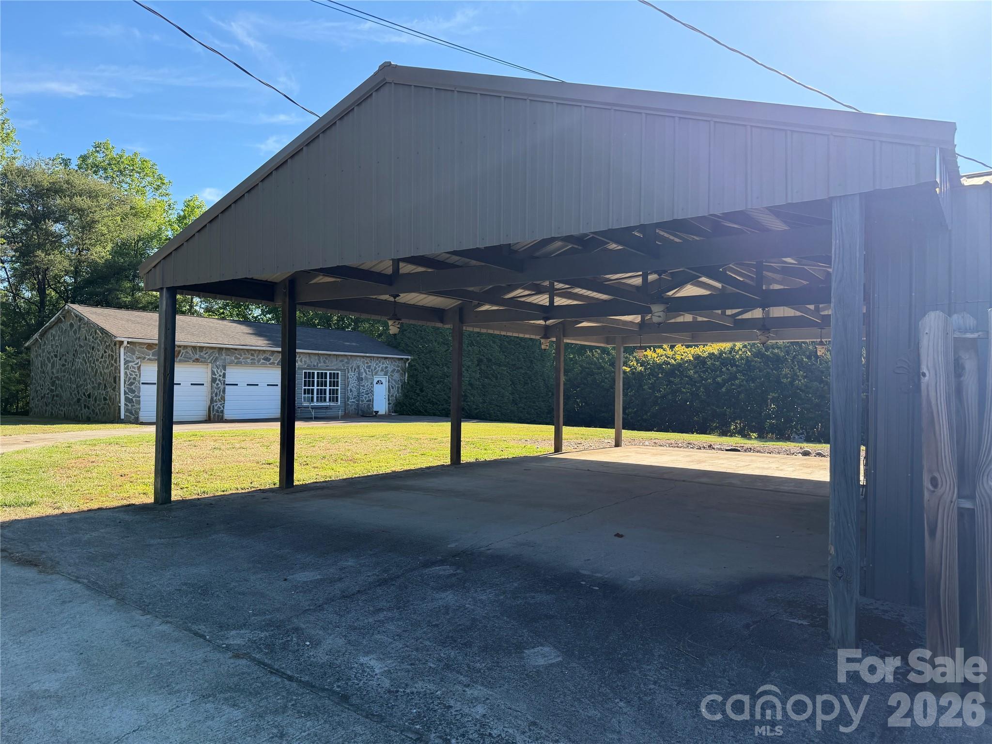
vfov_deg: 56.8
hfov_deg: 71.6
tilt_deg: +1.3
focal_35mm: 24
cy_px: 372
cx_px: 496
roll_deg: -1.5
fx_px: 688
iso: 100
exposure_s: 1/1949
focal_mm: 6.76
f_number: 1.78
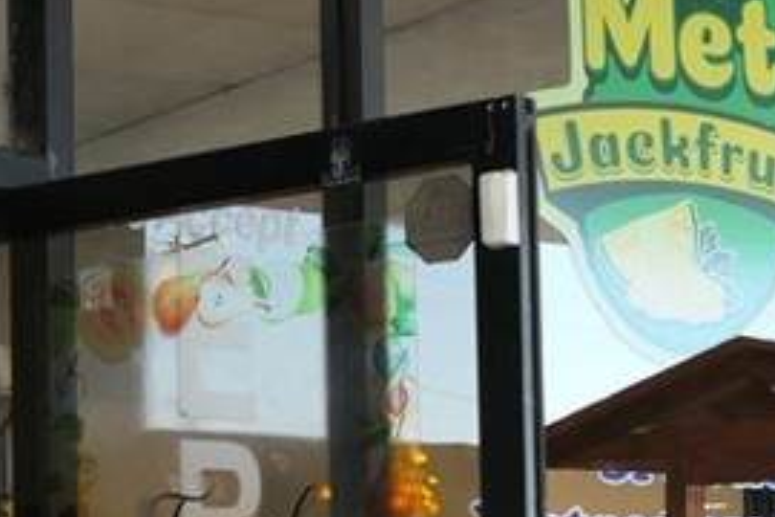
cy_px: 544
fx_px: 2282
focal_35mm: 106
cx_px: 123
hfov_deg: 19.0
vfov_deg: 12.7
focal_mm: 10.11
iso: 160
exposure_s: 1/80
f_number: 2.9
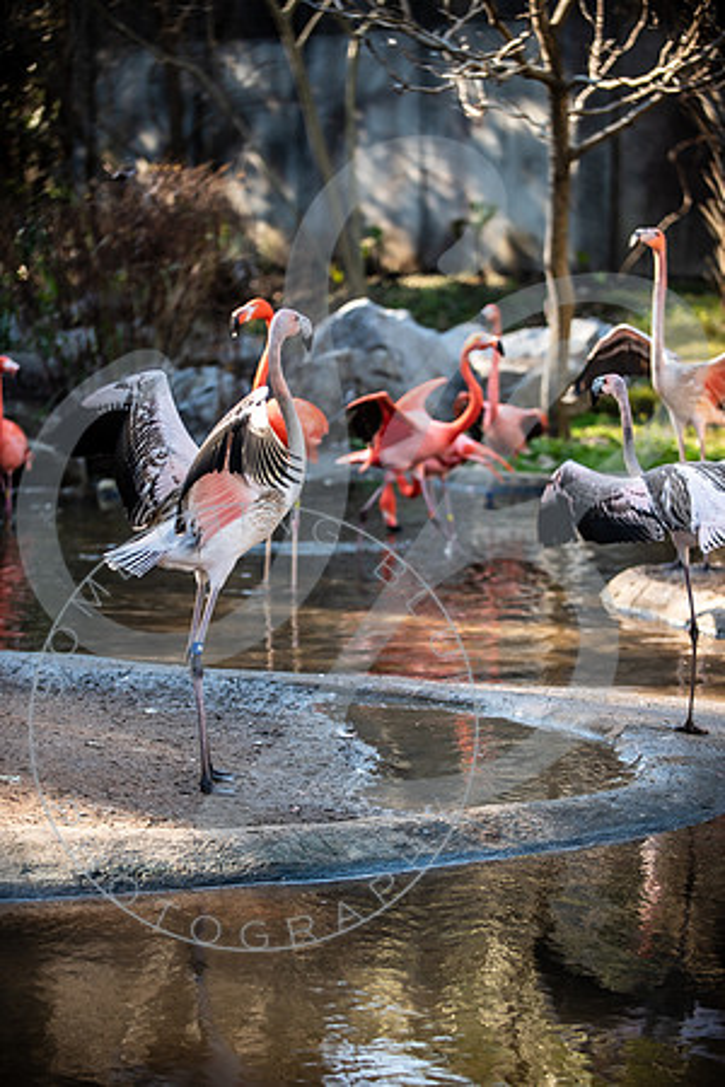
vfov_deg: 20.0
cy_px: 544
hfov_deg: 13.4
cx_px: 362
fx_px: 3081
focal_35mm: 102
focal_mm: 102
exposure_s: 1/400
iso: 200
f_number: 2.8
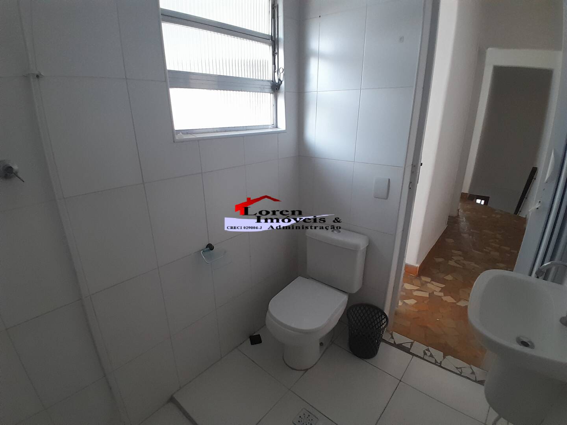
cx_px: 284
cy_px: 212
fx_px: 278
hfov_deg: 91.0
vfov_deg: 74.7
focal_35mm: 17
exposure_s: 1/24
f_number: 2.2
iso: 200
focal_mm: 1.46
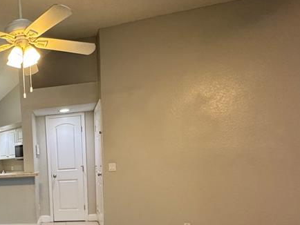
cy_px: 192
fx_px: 286
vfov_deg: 40.5
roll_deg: +2.6
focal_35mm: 33
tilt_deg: -6.8
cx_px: 12
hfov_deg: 47.6
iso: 250
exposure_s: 1/60
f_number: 2.2
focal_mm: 2.22
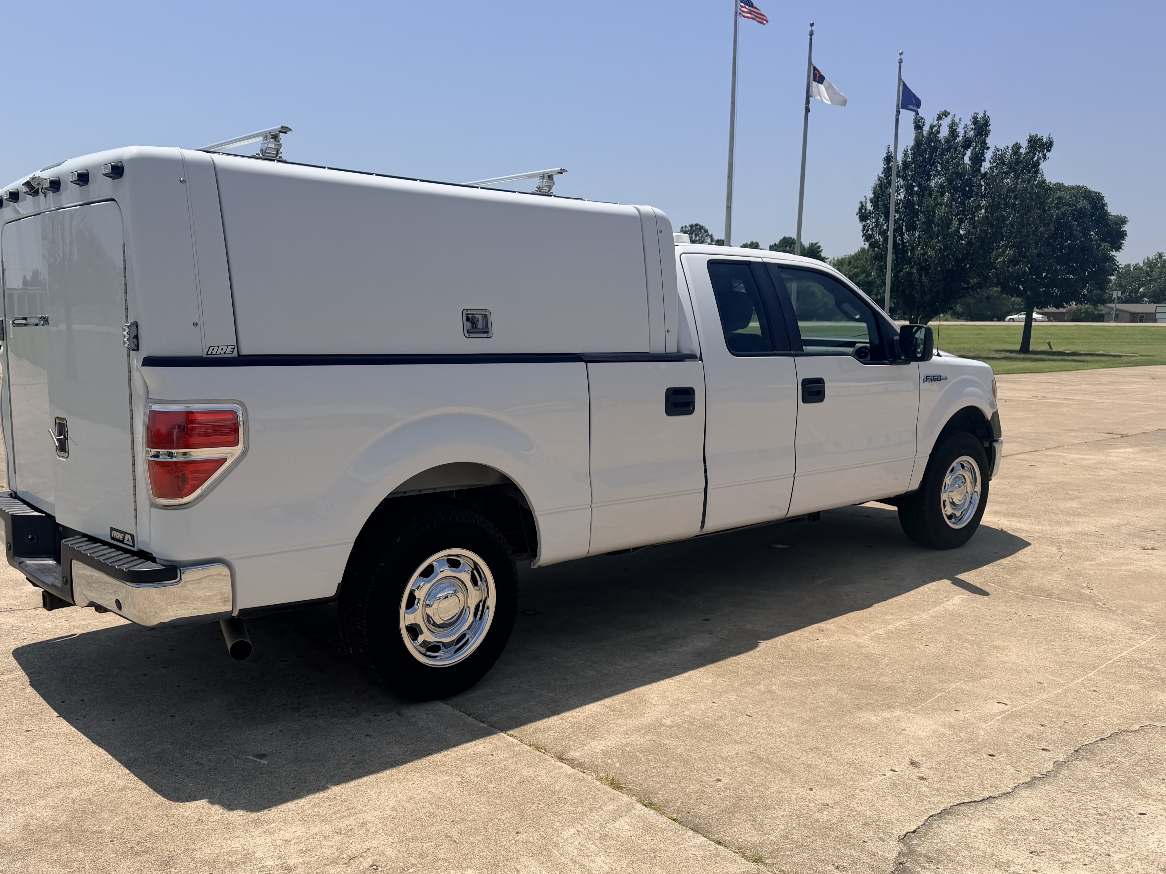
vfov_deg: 46.8
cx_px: 484
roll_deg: -2.4
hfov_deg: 59.6
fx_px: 1010
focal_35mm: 30
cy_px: 457
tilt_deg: -7.9
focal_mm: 6.76
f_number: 1.78
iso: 80
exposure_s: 1/7353
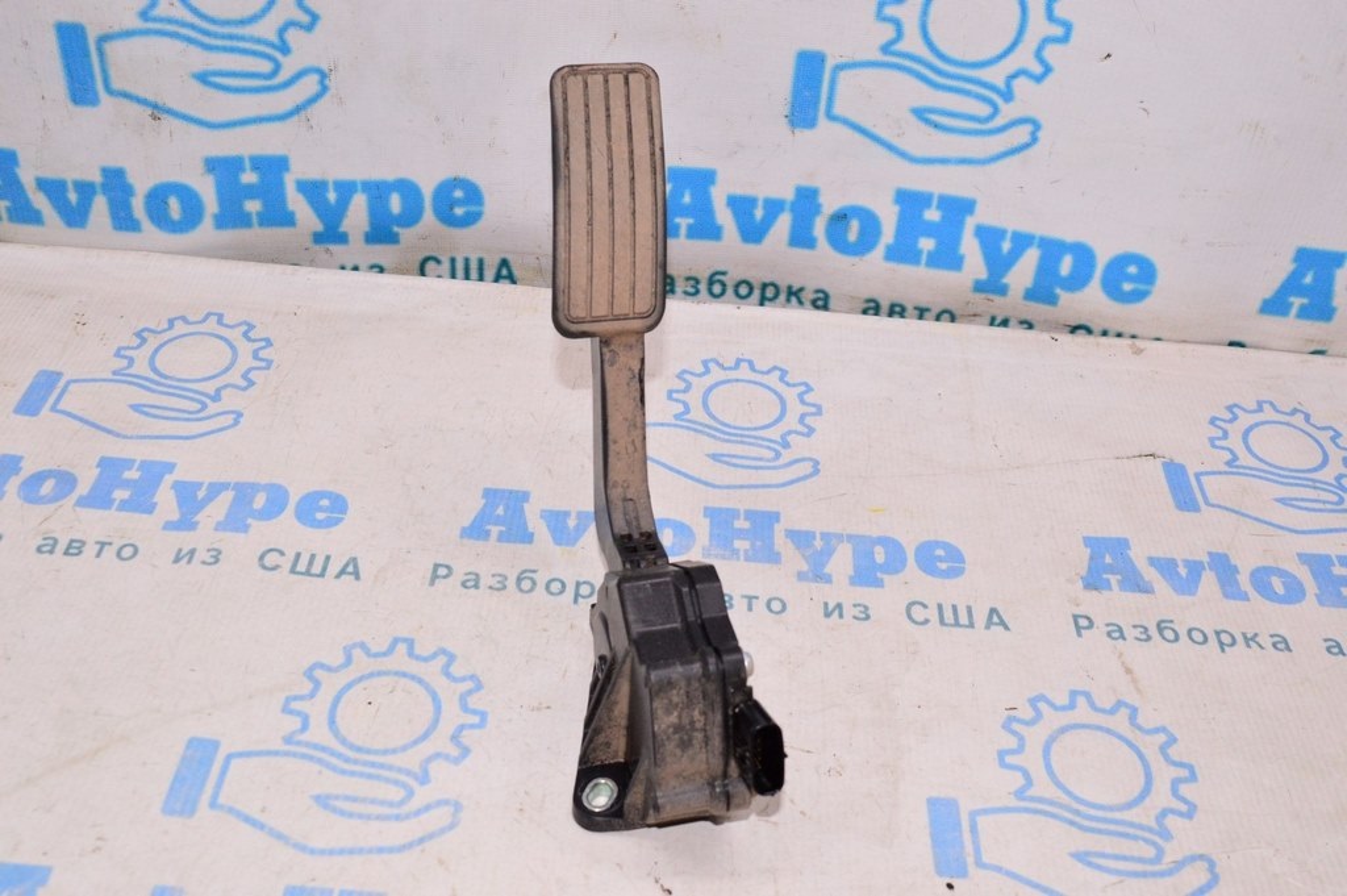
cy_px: 448
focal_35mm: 39
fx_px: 1458
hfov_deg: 49.6
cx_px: 674
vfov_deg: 34.2
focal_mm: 26
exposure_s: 1/125
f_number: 8
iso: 1600
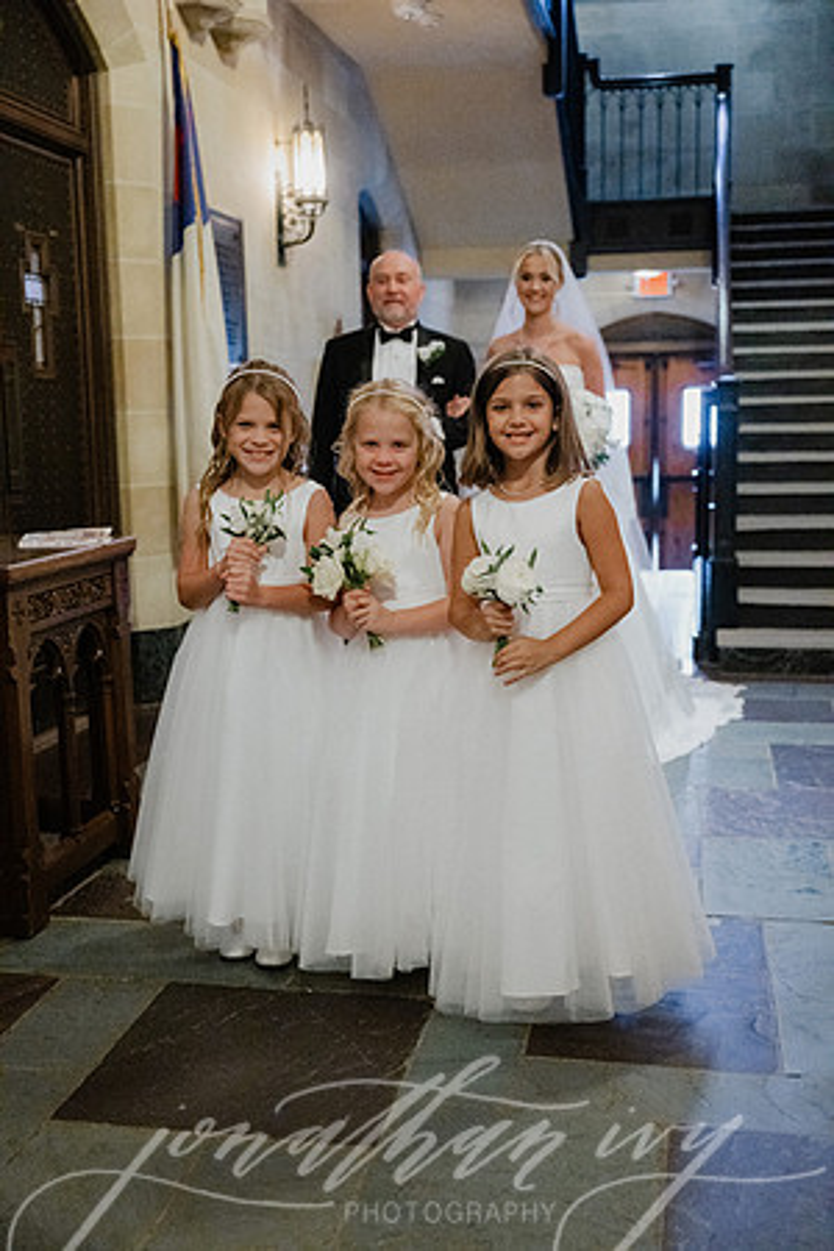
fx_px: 1355
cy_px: 626
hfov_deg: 34.2
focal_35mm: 39
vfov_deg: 49.6
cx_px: 417
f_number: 2.8
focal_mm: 39
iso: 10000
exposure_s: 1/160
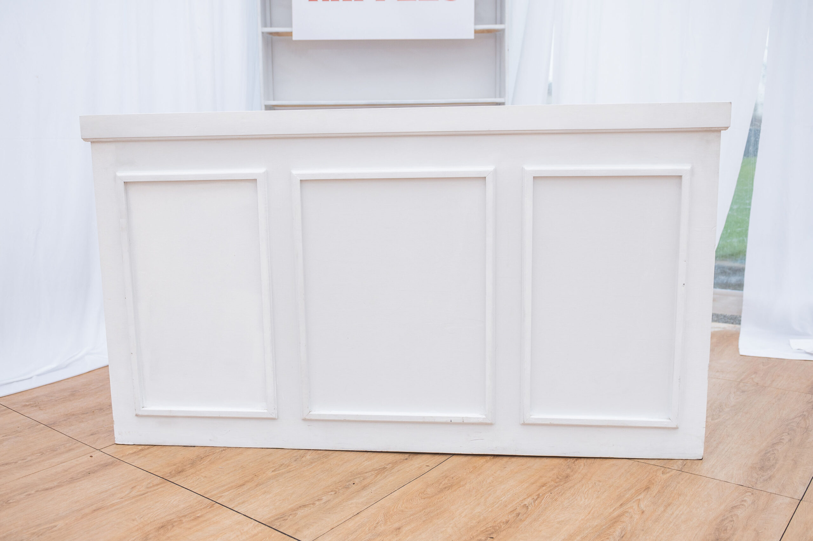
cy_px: 270
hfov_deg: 55.2
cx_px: 388
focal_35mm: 34
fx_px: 777
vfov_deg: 38.4
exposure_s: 1/400
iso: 320
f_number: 3.5
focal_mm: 27
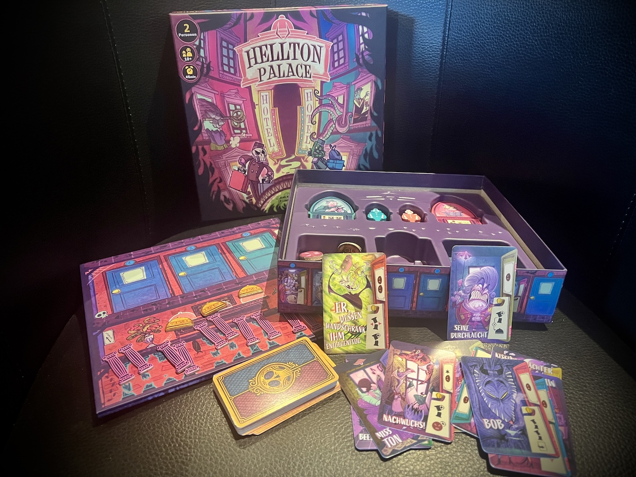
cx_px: 318
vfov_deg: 53.1
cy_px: 238
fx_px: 478
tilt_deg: -32.9
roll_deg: +1.0
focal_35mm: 26
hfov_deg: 67.3
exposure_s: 1/33
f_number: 1.6
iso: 500
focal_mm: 5.1
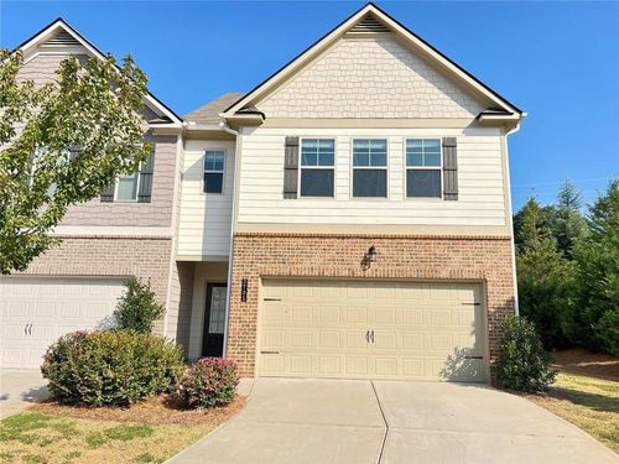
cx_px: 310
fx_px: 465
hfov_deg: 67.3
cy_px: 232
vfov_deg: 53.1
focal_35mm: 26
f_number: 1.5
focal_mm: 5.7
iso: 50
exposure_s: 1/1751
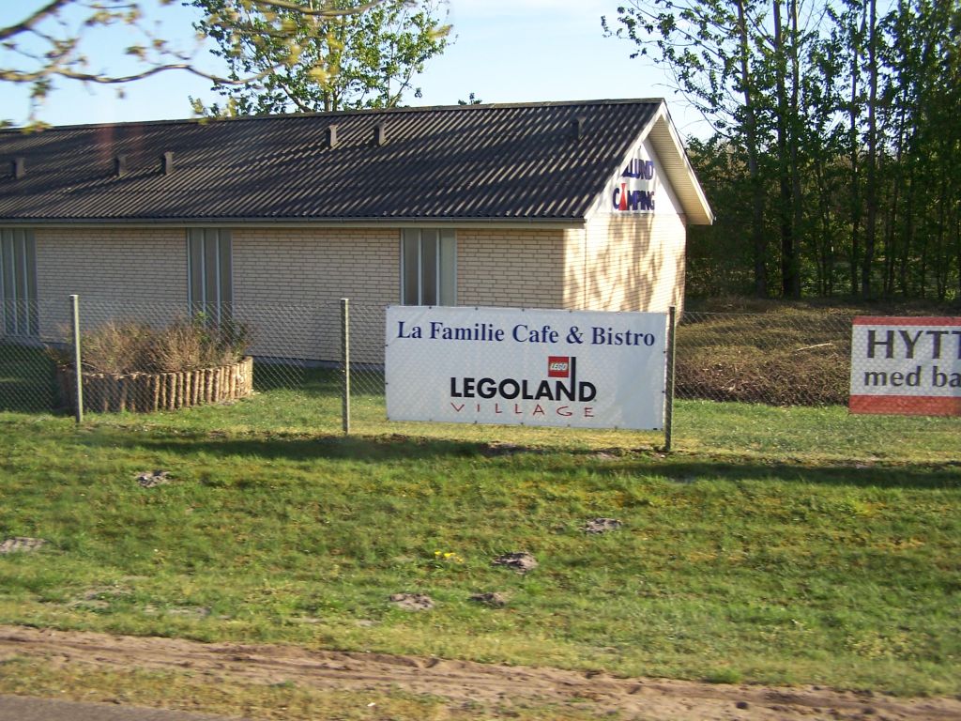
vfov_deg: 37.7
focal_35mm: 38
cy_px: 360
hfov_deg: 49.0
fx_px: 1055
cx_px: 480
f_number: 2.8
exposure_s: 1/250
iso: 80
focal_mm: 6.3
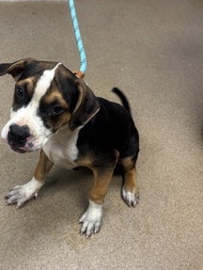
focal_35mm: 38
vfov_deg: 48.7
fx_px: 296
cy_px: 158
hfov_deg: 37.5
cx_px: 73
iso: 100
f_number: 1.6
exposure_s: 1/61
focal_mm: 5.96
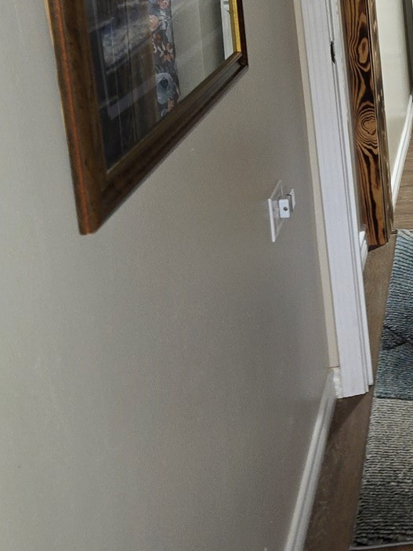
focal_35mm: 67
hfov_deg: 19.9
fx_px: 1066
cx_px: 552
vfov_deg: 28.2
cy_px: 92
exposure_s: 1/24
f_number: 1.8
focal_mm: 5.4
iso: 125
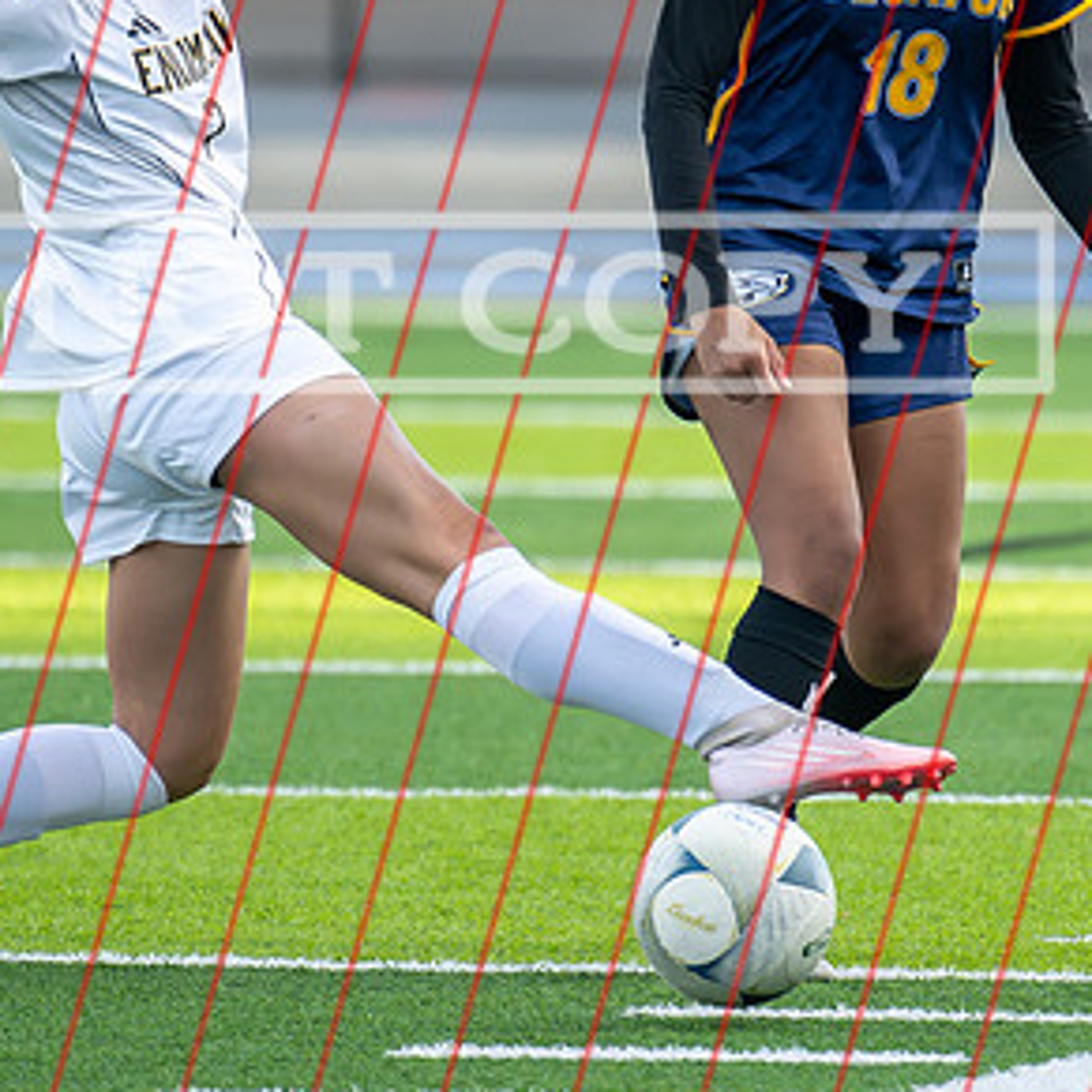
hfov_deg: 2.3
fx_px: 27125
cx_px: 851
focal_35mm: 760
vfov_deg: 2.3
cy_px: 406
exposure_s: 1/1600
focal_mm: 280
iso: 2000
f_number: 4
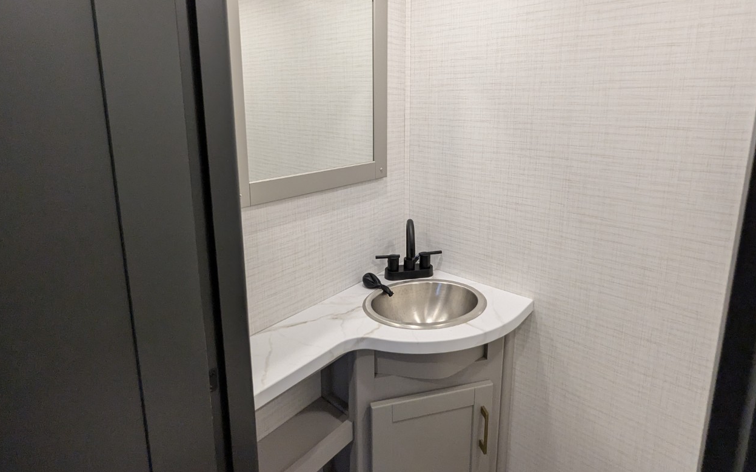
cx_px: 400
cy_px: 171
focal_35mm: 19
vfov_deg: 61.2
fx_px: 391
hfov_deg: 87.9
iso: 362
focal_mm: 2.35
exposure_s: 1/70.3
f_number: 2.2
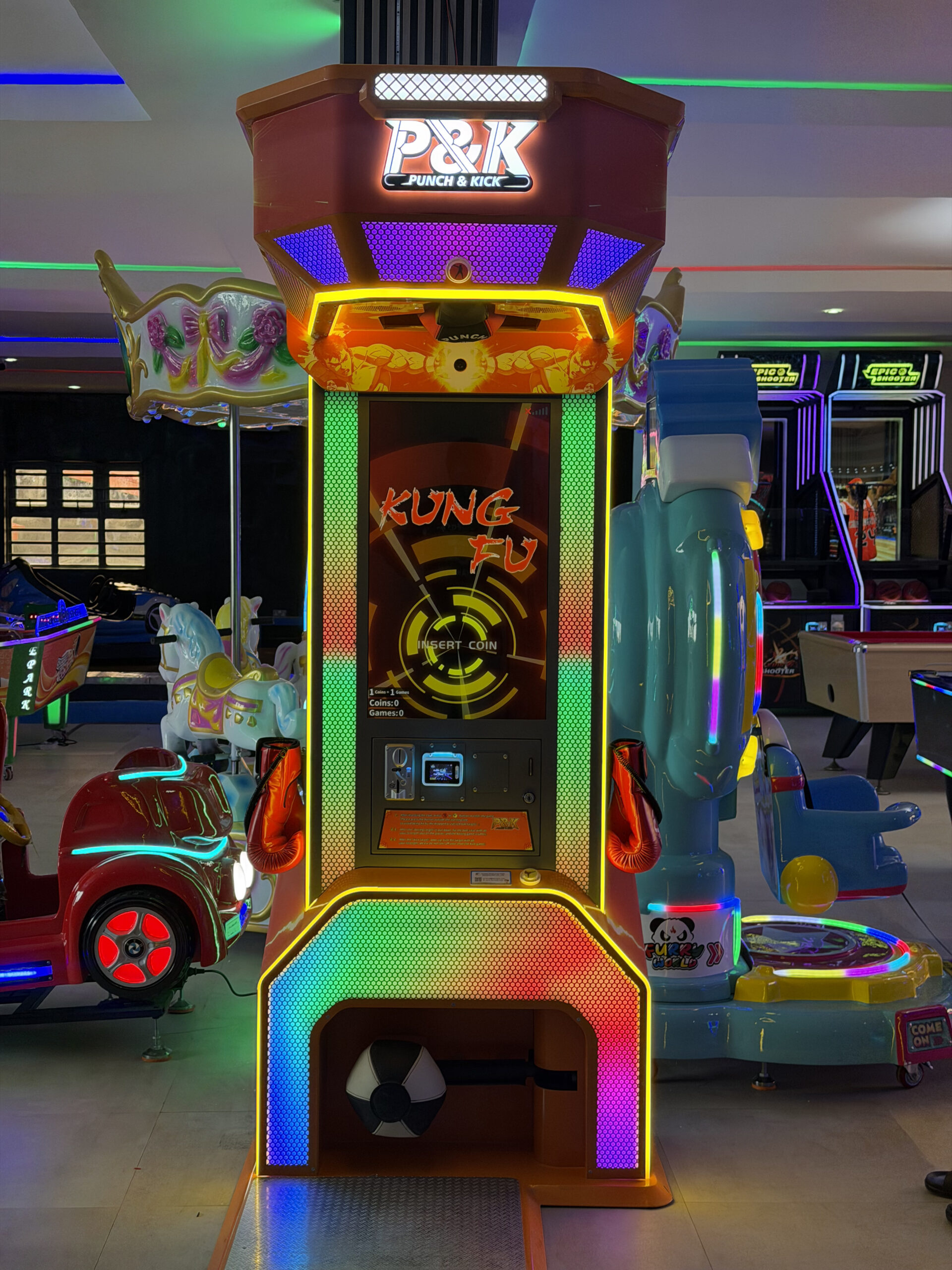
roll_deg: -0.3
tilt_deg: -3.8
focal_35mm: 48
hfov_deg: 30.3
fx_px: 1760
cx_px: 476
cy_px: 635
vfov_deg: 39.7
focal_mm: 6.76
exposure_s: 1/100
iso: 80
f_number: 1.78
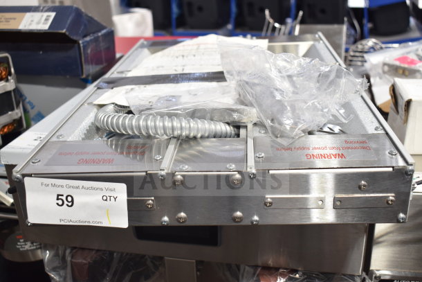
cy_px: 141
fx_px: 457
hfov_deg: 49.5
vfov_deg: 34.2
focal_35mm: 39
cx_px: 211
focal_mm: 26
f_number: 4
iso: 500
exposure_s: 1/40
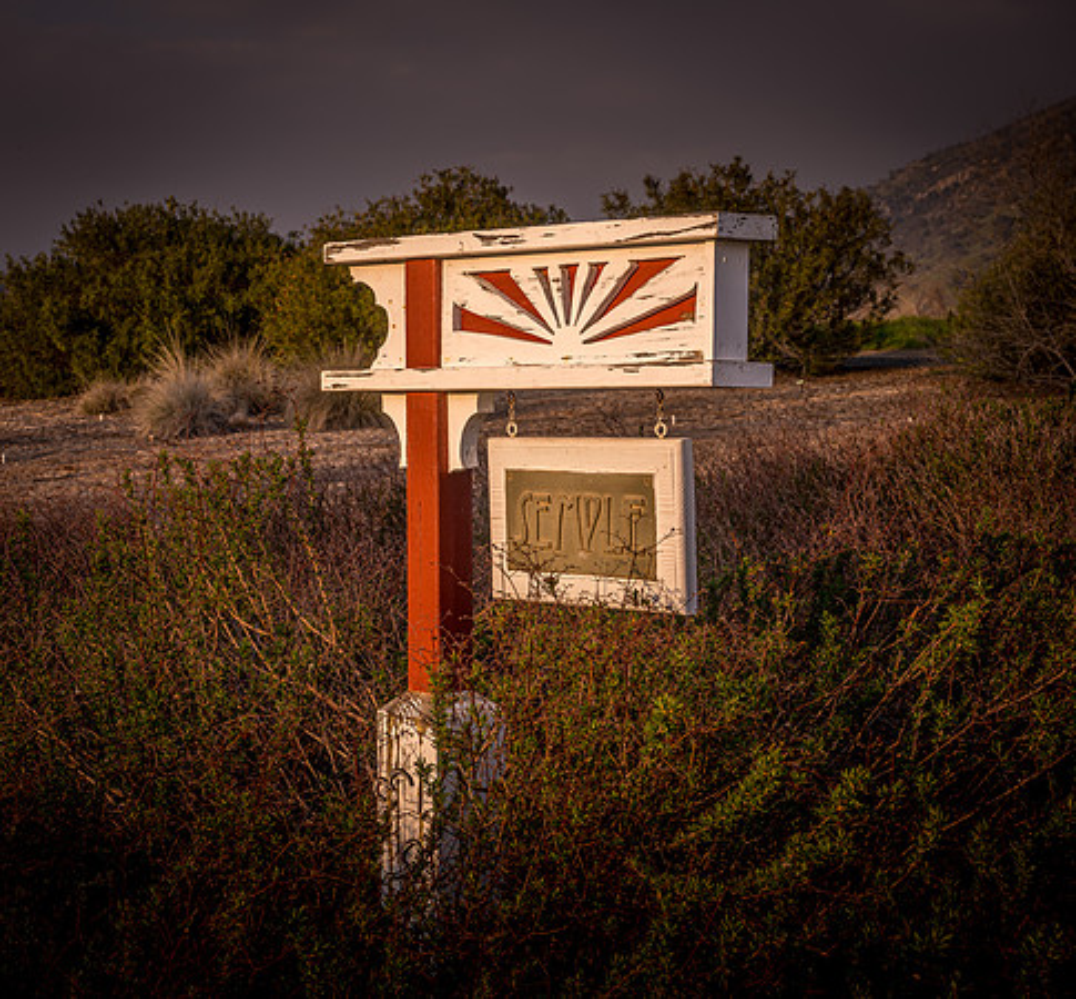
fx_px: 2238
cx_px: 320
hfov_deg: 26.8
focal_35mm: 66
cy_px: 507
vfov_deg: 25.1
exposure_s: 1/50
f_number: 8
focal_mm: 52
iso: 72
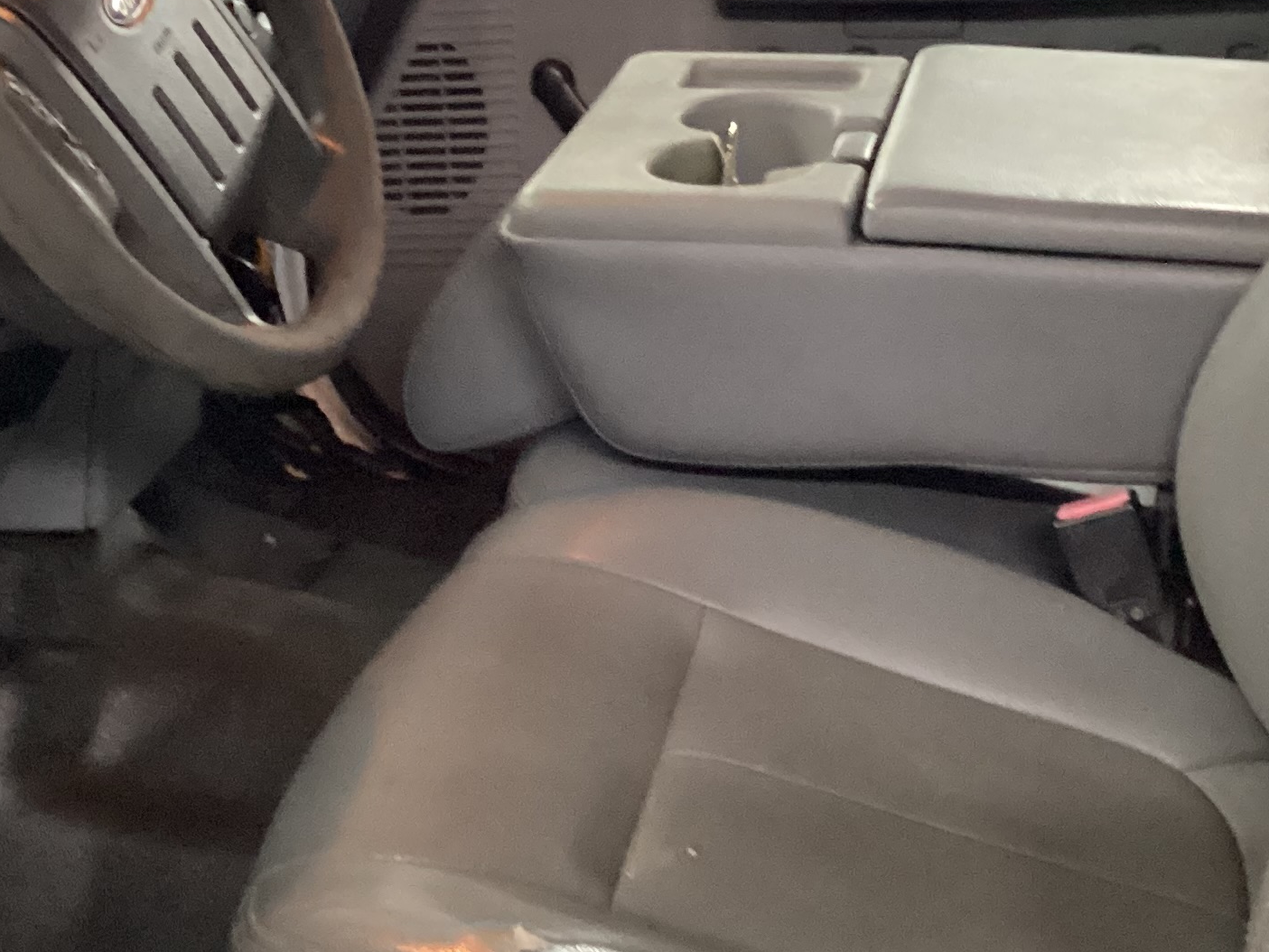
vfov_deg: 20.4
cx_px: 589
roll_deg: +1.2
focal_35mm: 72
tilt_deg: -20.5
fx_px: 2640
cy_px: 341
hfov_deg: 27.0
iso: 640
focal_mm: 3.3
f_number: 2.4
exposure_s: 1/24
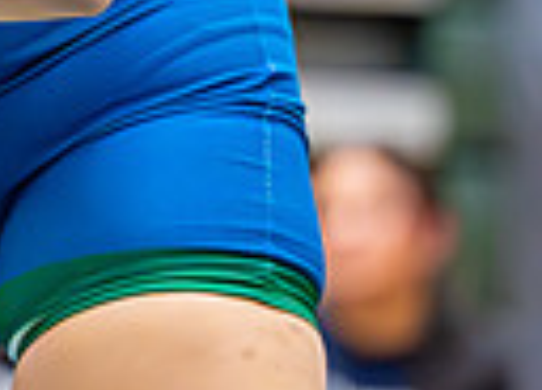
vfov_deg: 1.8
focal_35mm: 794
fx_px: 12248
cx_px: -377
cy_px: -343
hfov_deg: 2.5
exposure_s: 1/1000
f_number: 2.8
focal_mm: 145
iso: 6400
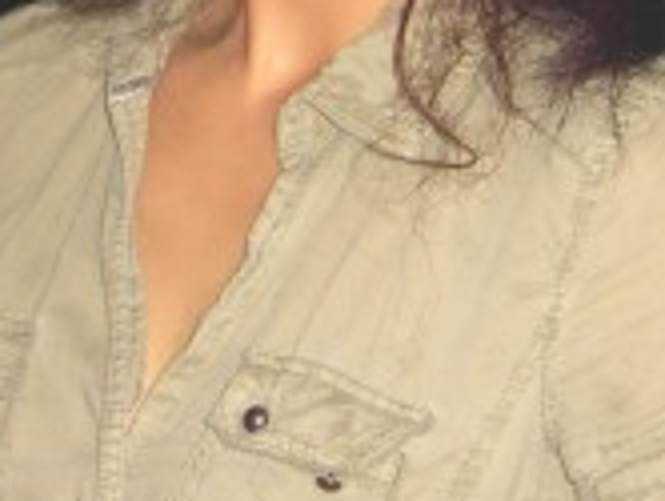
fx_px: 2636
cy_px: -12
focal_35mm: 137
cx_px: 196
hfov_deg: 14.3
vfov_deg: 10.7
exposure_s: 1/60
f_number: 2.8
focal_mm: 7.9
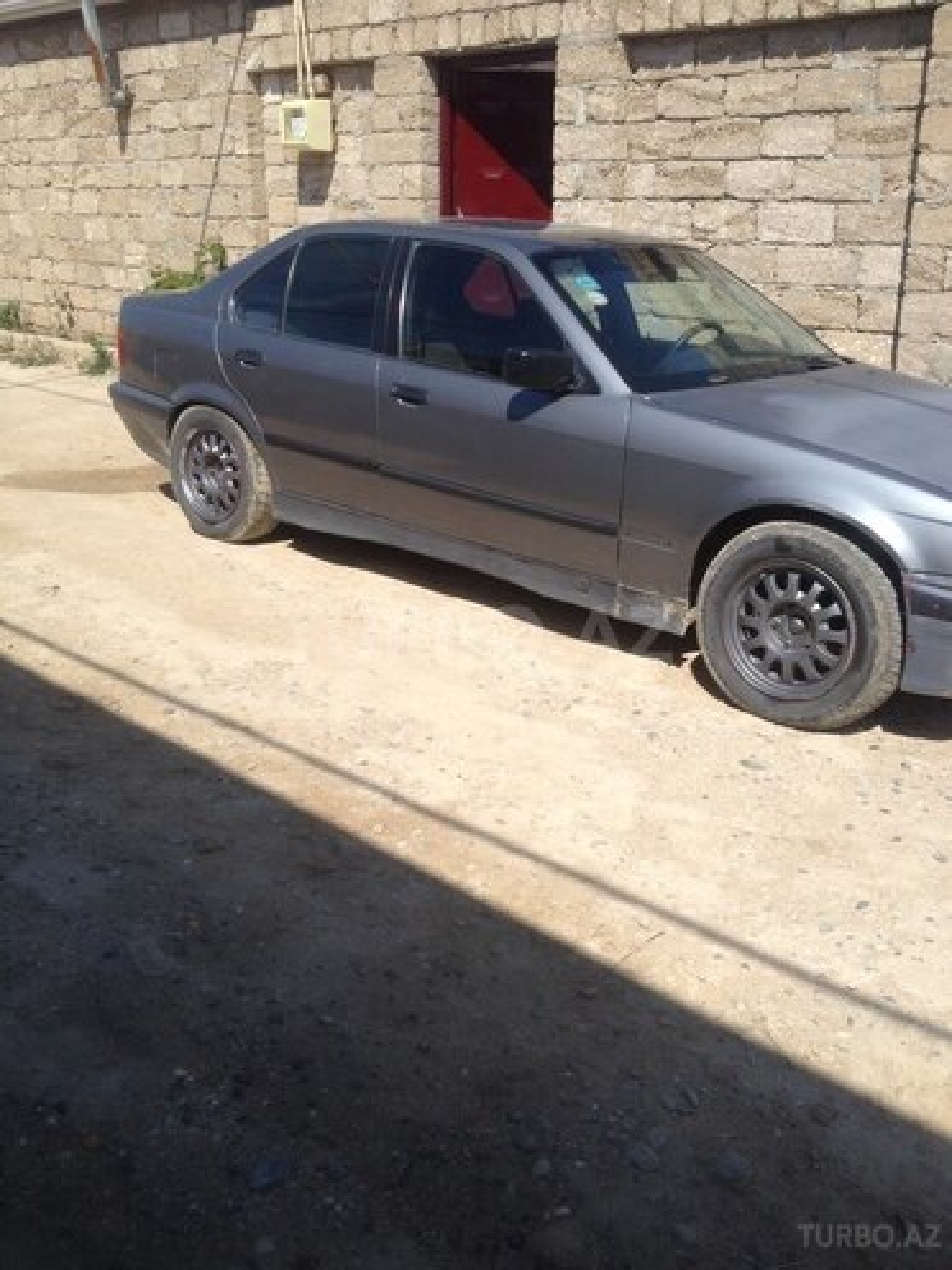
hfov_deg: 40.7
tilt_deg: -14.0
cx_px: 476
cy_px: 635
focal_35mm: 35
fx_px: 1283
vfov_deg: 52.6
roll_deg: +0.6
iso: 50
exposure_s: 1/1972
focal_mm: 4.28
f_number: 2.4
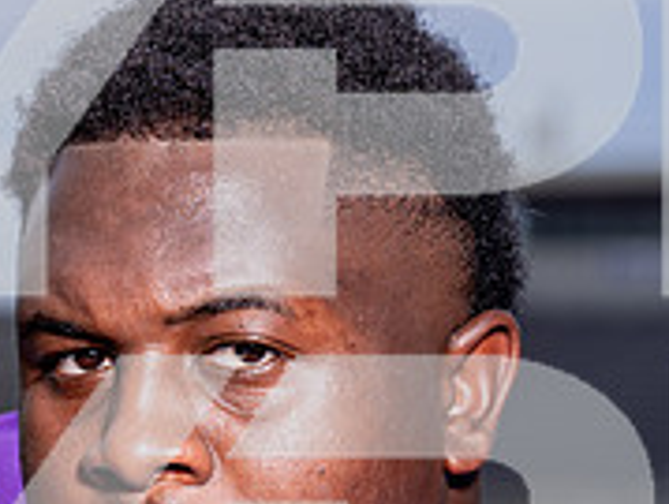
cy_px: 554
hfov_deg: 9.2
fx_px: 4164
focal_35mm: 215
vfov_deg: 6.9
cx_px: 153
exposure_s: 1/1250
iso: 100
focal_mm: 67
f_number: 4
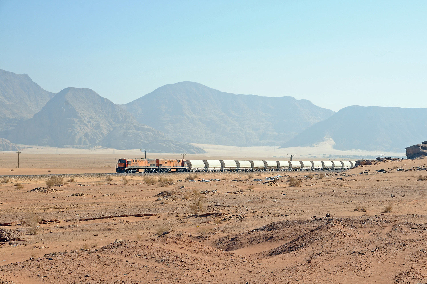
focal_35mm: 84
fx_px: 995
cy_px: 142
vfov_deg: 16.2
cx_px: 214
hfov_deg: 24.2
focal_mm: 56
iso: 200
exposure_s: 1/320
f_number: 11
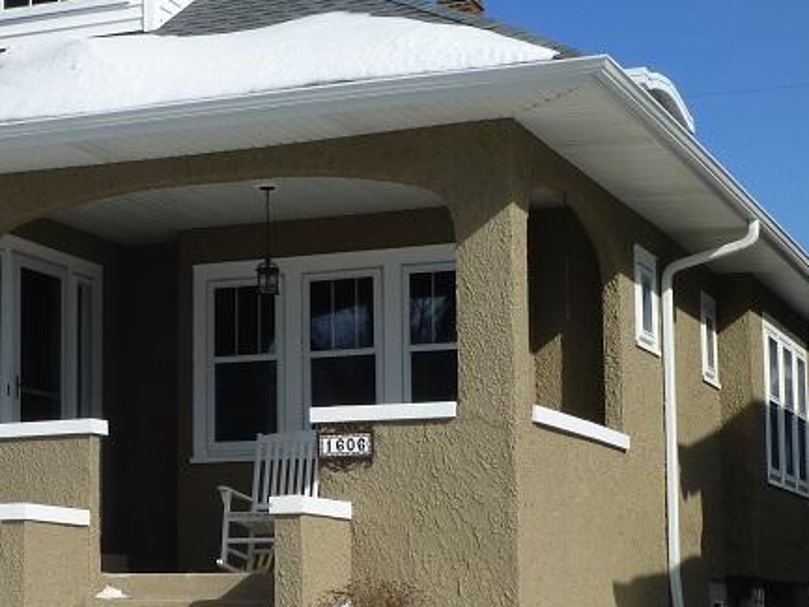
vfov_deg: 17.4
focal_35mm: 85
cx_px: 148
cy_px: 349
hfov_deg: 22.7
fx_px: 1987
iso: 100
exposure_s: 1/1600
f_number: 4.1
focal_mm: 7.9
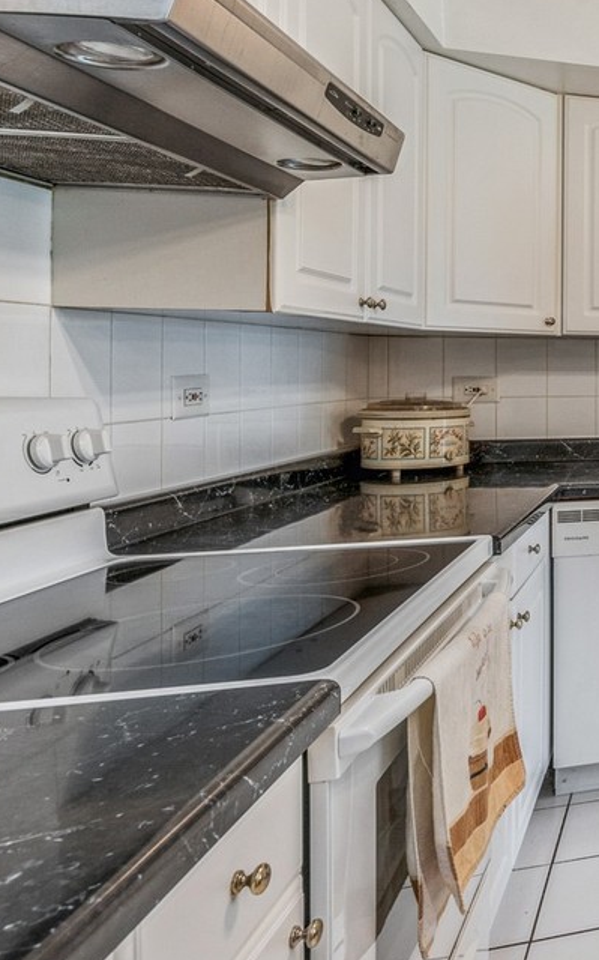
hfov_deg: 25.2
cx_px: 983
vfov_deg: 60.2
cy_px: 346
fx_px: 810
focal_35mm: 31
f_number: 9
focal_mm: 12
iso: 200
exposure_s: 1/6
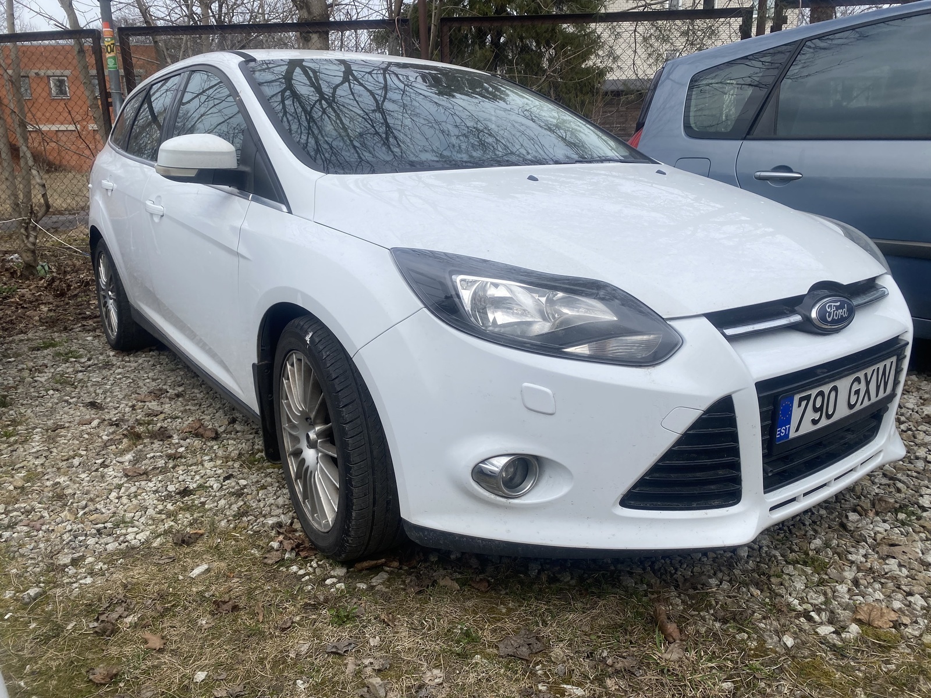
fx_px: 699
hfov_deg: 67.3
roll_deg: +1.7
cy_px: 349
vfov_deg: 53.1
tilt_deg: -16.5
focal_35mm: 26
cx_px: 466
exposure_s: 1/2066
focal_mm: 4.25
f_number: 1.8
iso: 32
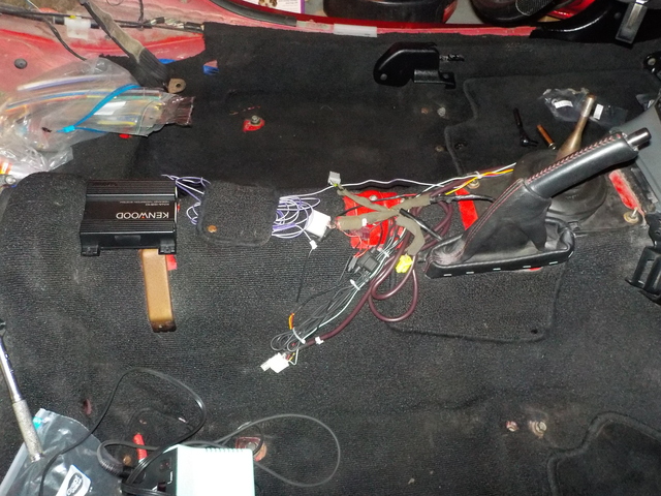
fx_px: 573
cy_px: 248
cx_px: 330
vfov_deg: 46.8
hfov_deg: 60.0
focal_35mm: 30
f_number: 3.3
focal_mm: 4.1
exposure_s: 1/4
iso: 800
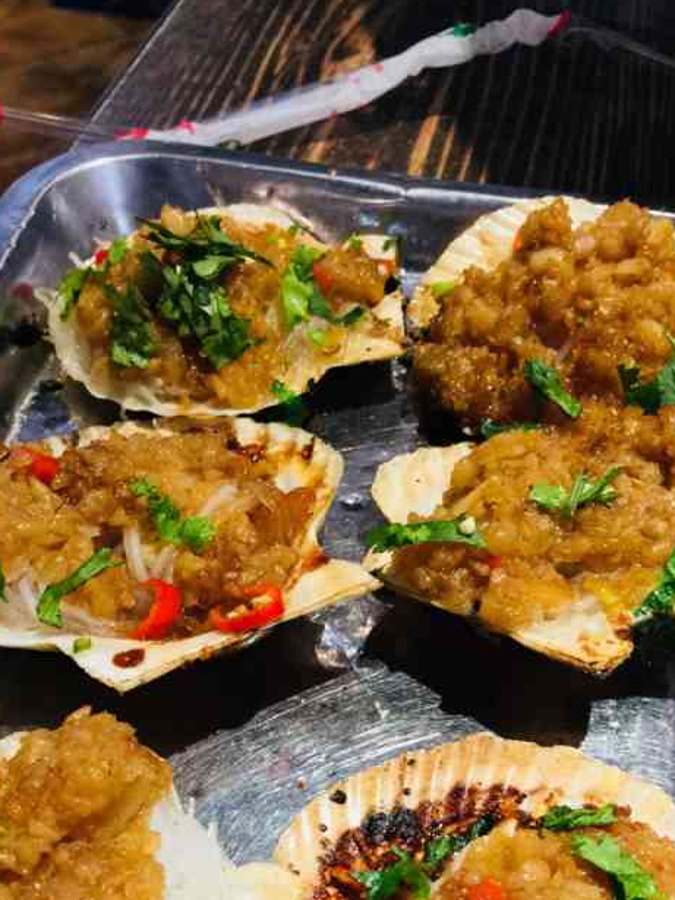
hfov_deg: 32.9
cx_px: 357
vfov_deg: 41.7
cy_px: 677
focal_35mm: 44
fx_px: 1144
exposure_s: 1/33
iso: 64
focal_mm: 4.15
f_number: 2.2
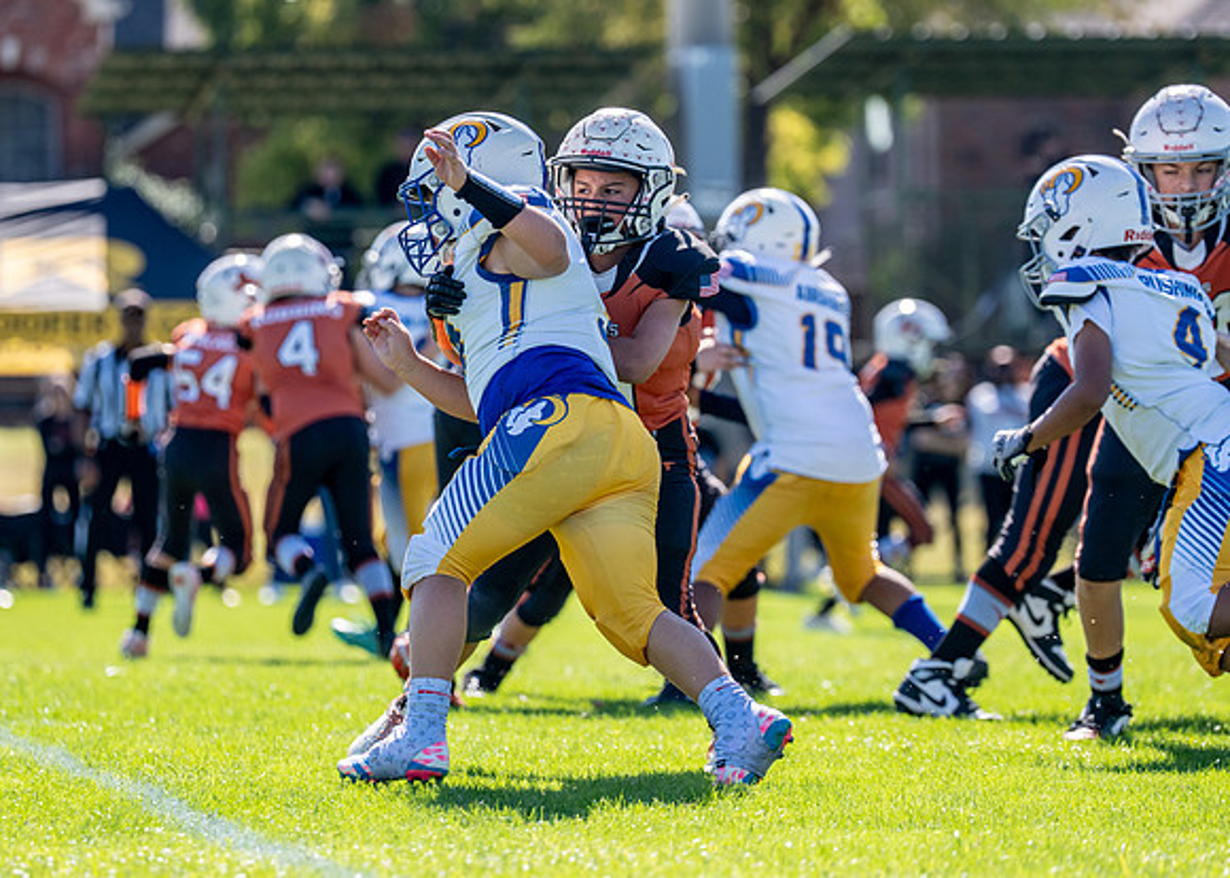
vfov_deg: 6.5
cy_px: 419
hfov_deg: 9.1
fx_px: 7747
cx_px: 587
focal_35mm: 222
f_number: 2.8
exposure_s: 1/3200
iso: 200
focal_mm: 149
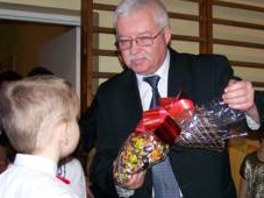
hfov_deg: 28.9
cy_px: 126
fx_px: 511
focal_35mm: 67
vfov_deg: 21.9
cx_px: 164
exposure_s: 1/60
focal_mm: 6.3
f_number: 2.8
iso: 200
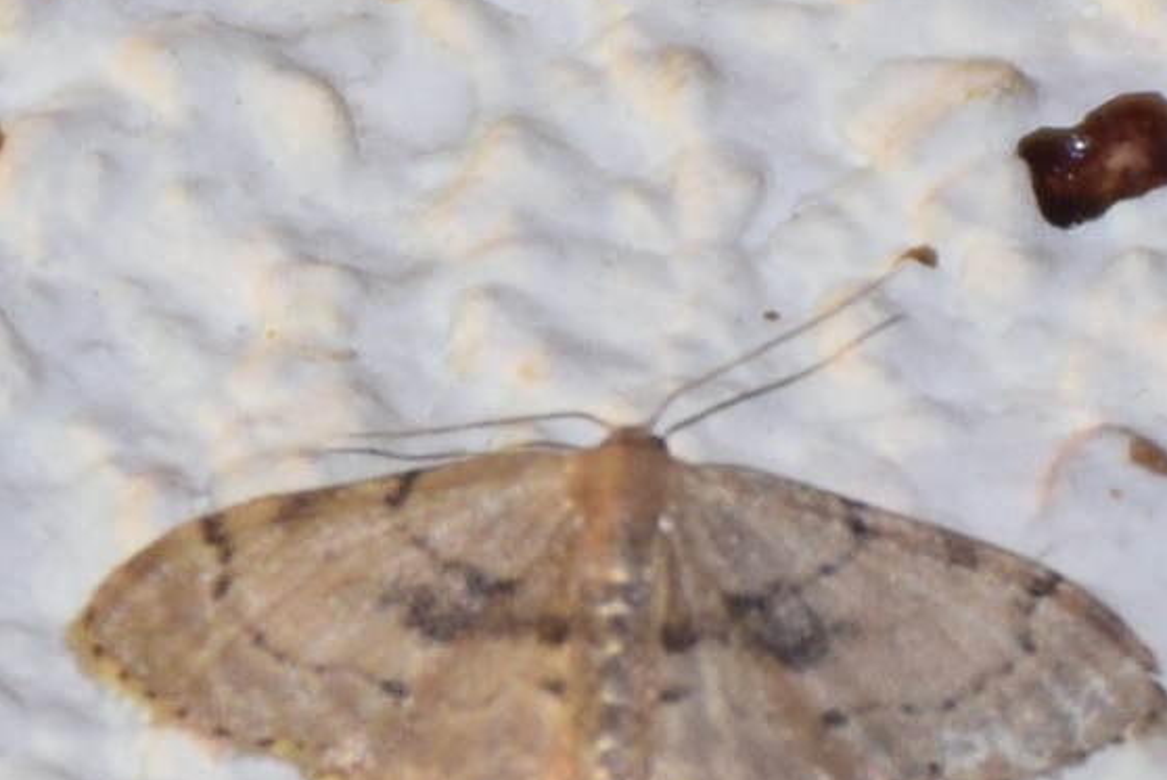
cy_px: 640
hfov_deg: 5.7
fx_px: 11679
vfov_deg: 3.8
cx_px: 597
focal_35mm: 360
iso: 320
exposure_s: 1/60
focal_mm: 140
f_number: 5.6
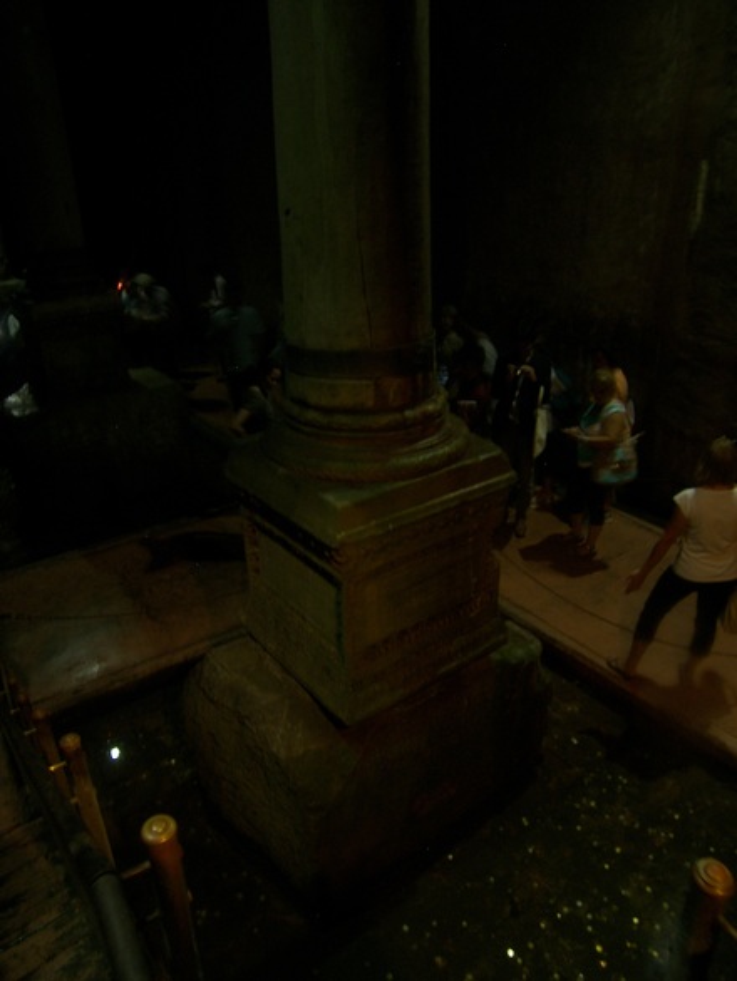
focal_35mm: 24
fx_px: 681
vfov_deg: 71.6
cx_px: 368
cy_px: 490
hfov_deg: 56.9
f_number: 2.8
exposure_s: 1/40
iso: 50
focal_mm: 5
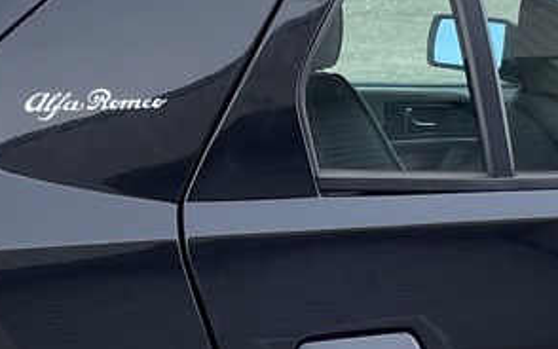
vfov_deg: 8.7
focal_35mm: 150
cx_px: 290
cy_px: 269
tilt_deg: -12.4
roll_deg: -1.9
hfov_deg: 13.9
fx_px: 2282
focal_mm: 4.2
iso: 32
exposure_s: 1/875
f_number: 1.6
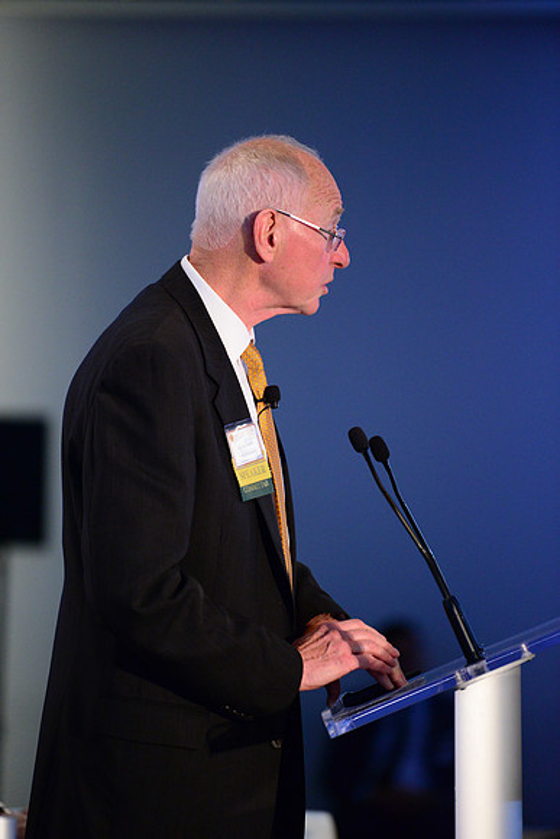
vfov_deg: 10.8
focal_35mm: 190
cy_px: 420
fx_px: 4430
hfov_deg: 7.2
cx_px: 280
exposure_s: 1/160
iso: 4000
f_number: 2.8
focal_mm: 190
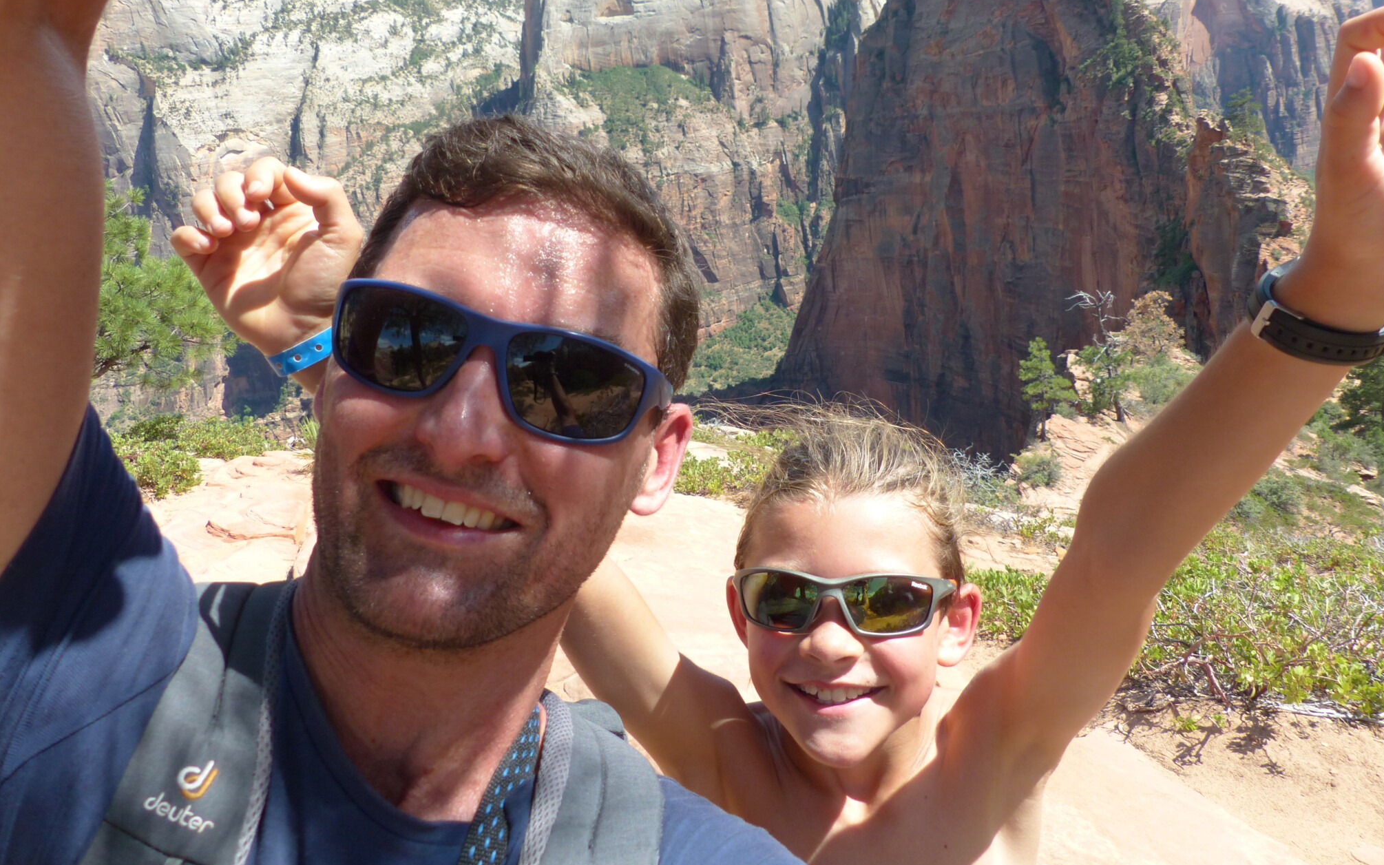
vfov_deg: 45.8
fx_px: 1018
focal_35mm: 27
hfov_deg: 68.4
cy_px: 346
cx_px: 704
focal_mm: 4.5
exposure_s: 1/1000
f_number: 2.8
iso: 100
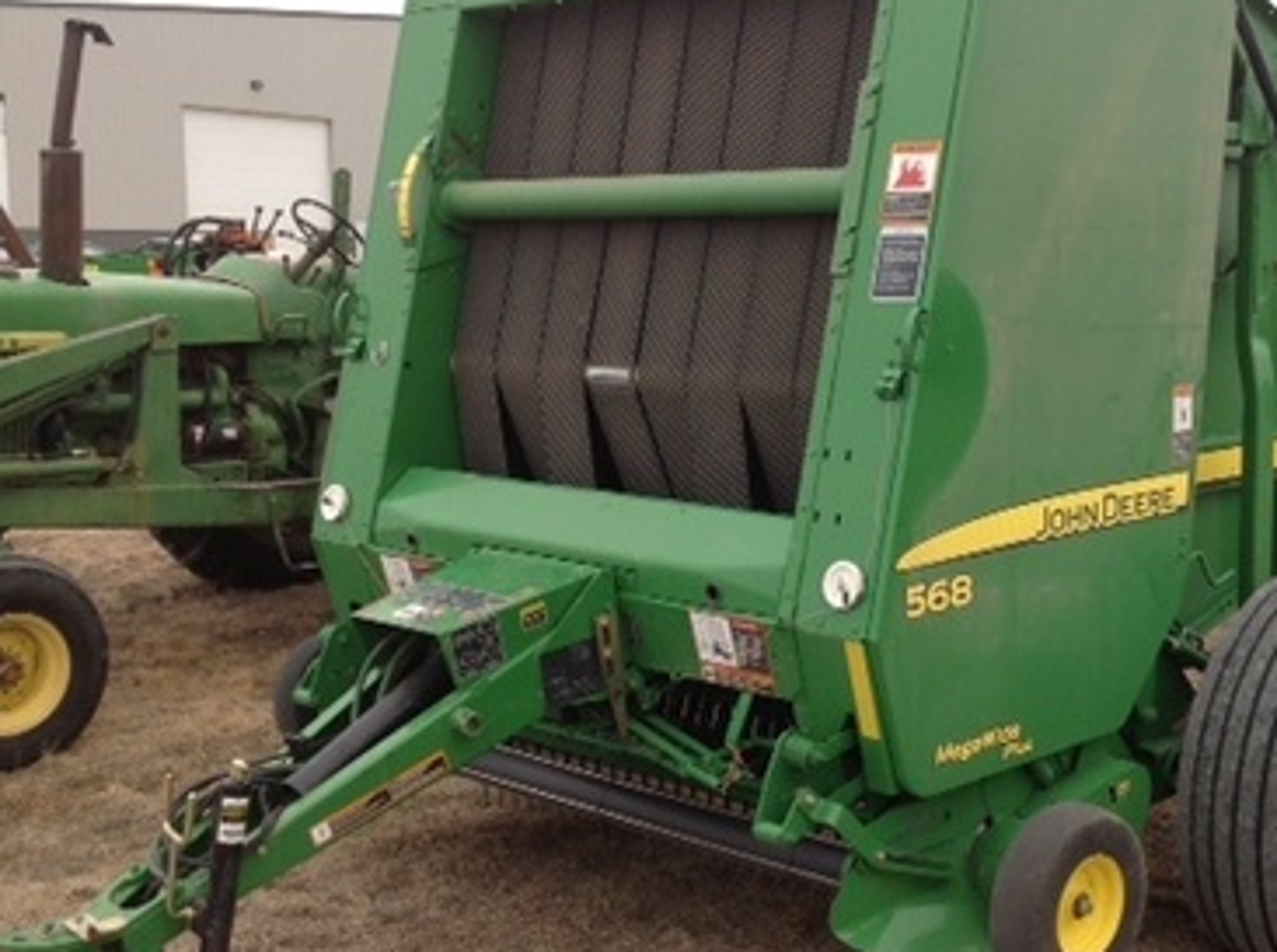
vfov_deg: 27.9
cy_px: 502
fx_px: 1915
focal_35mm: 52
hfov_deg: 36.6
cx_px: 834
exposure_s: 1/581
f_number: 2.4
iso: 50
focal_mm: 4.28
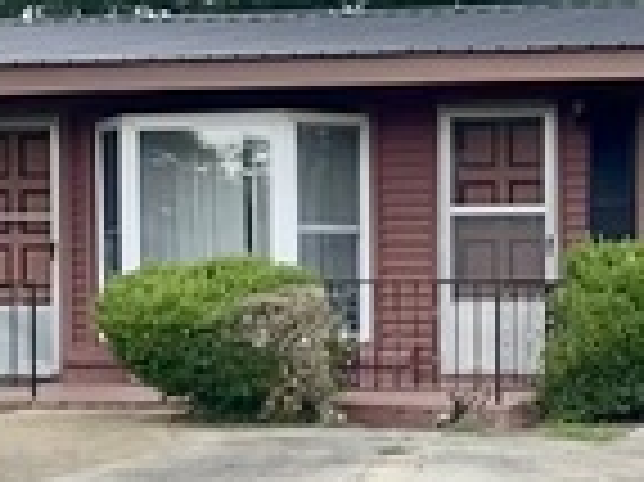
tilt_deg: -2.3
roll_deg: +0.5
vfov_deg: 12.2
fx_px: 2249
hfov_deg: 15.9
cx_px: 660
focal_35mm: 121
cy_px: 369
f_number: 1.8
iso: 32
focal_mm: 4.25
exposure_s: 1/793
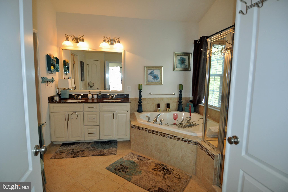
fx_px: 144
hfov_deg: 90.1
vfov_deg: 67.2
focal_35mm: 18
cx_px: 144
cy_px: 96
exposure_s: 1/125
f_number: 4
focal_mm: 12
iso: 500
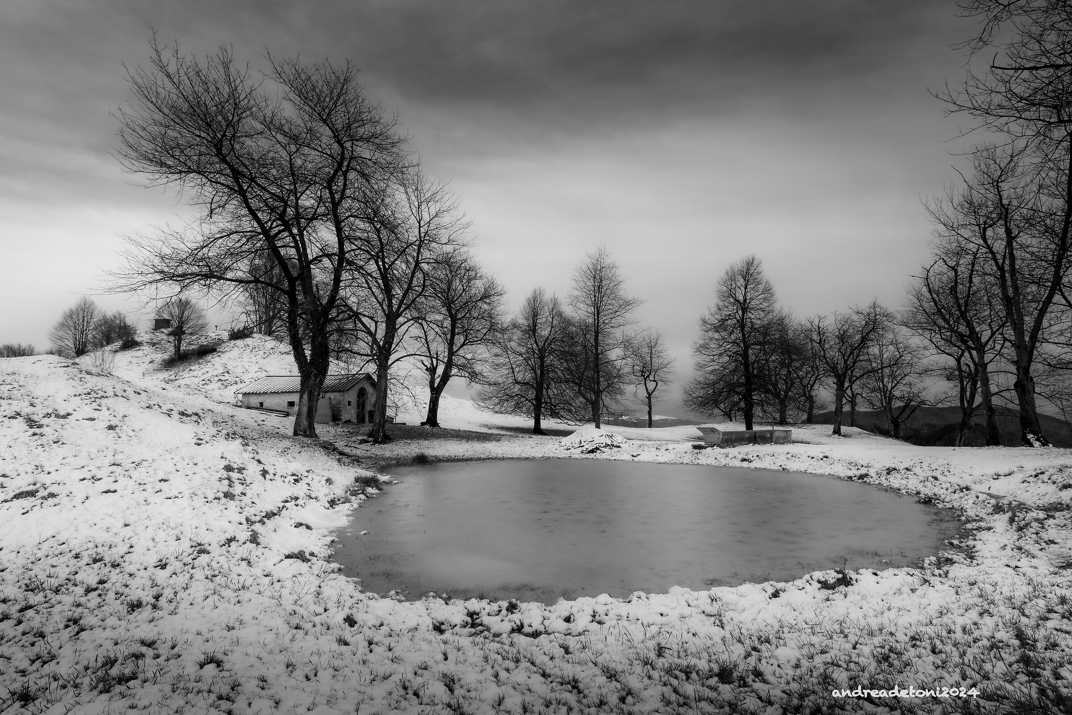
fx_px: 536
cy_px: 358
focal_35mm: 18
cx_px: 536
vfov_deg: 67.4
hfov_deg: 90.0
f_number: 9
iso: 100
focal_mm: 18
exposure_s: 1/320
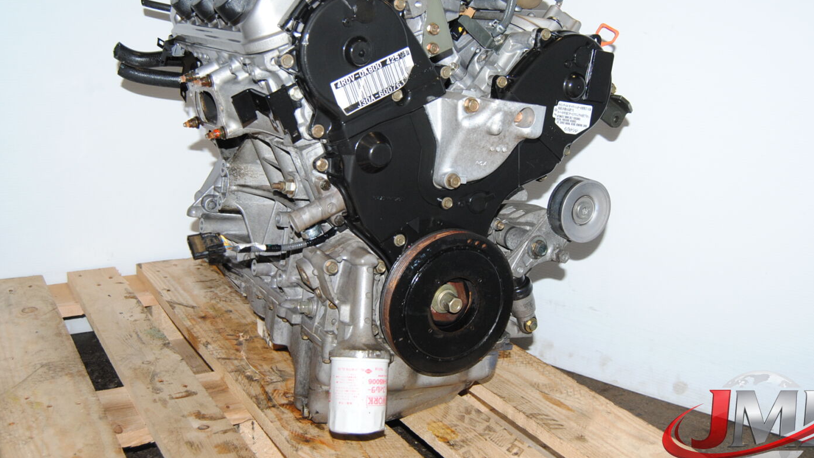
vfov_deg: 29.6
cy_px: 177
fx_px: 863
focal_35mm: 40
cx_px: 413
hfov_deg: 50.5
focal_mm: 22
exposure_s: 1/200
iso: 400
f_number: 4
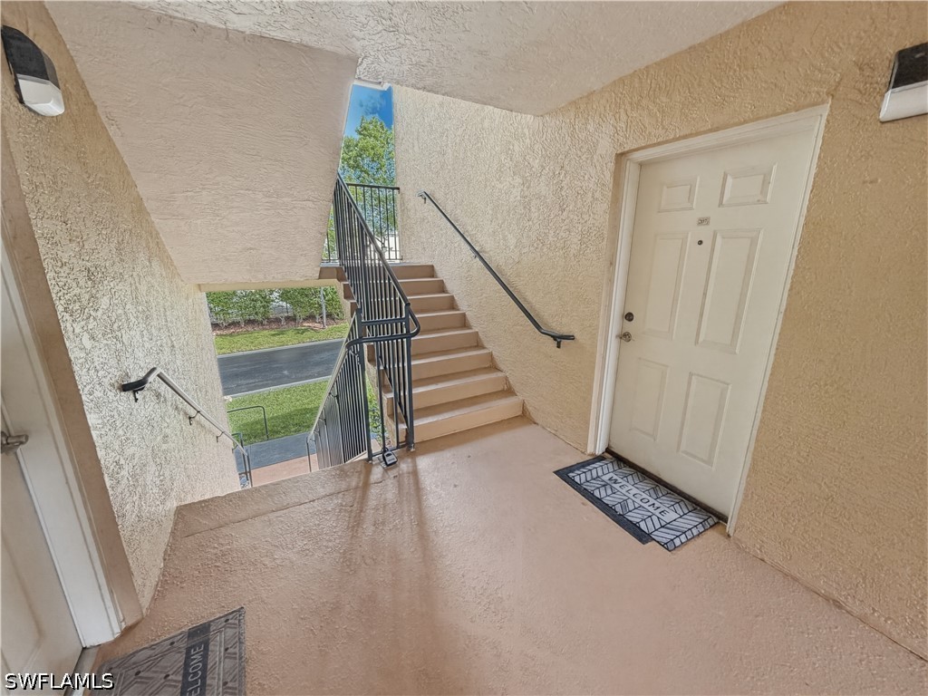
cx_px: 464
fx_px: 375
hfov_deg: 102.1
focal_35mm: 14
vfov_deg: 85.7
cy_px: 348
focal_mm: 2.2
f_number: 2.2
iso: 200
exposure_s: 1/121
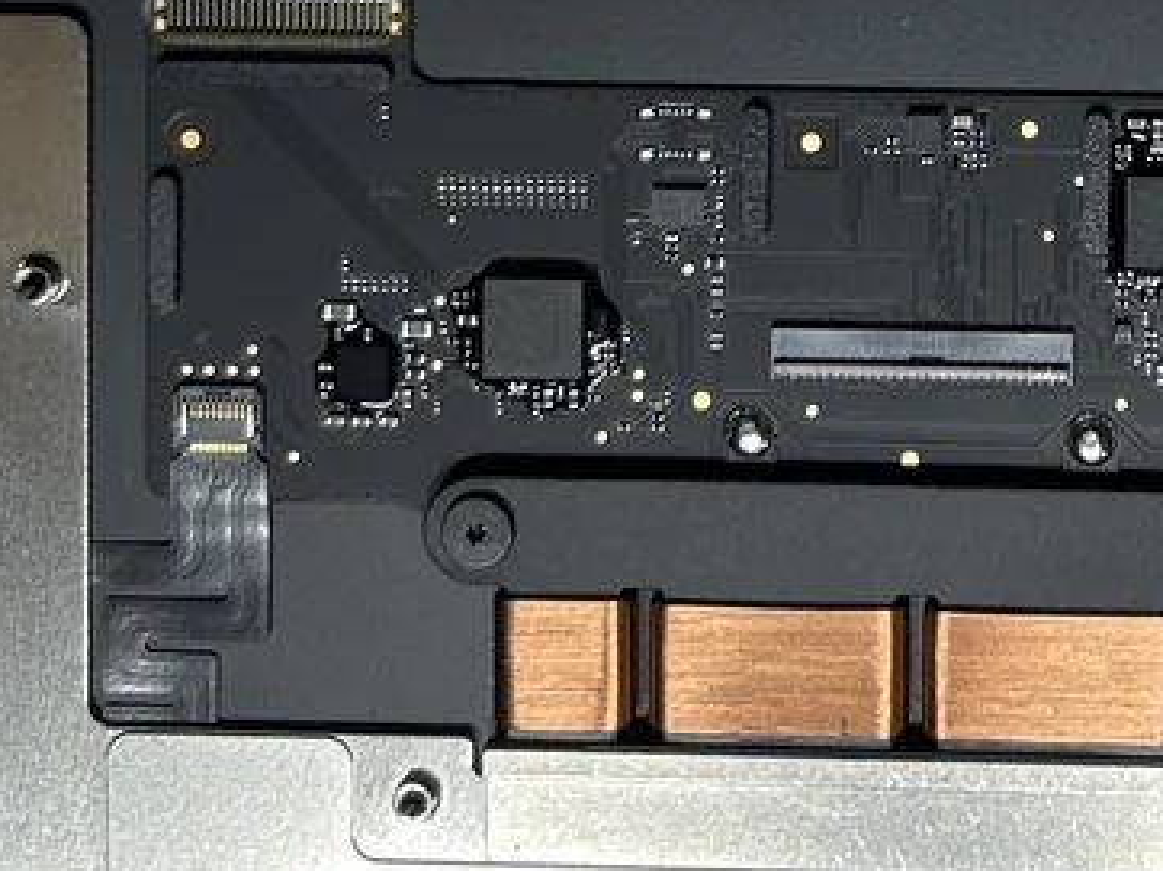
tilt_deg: -85.4
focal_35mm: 115
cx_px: 1060
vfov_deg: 12.5
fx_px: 3861
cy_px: -219
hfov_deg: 16.9
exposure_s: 1/100
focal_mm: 5.7
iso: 50
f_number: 1.5
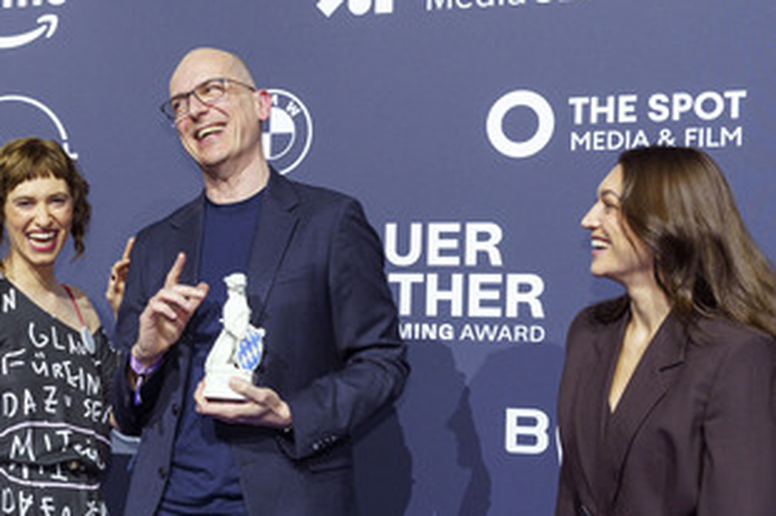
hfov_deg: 33.9
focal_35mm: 58
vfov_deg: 23.2
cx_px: 216
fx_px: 1250
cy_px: 361
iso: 1250
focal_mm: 40
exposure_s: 1/250
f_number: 4
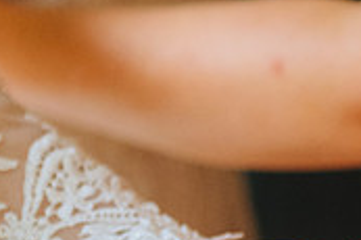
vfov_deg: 5.4
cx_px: 241
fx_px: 2525
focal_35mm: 252
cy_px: 192
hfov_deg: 8.2
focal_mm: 70
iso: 2500
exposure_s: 1/60
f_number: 2.8
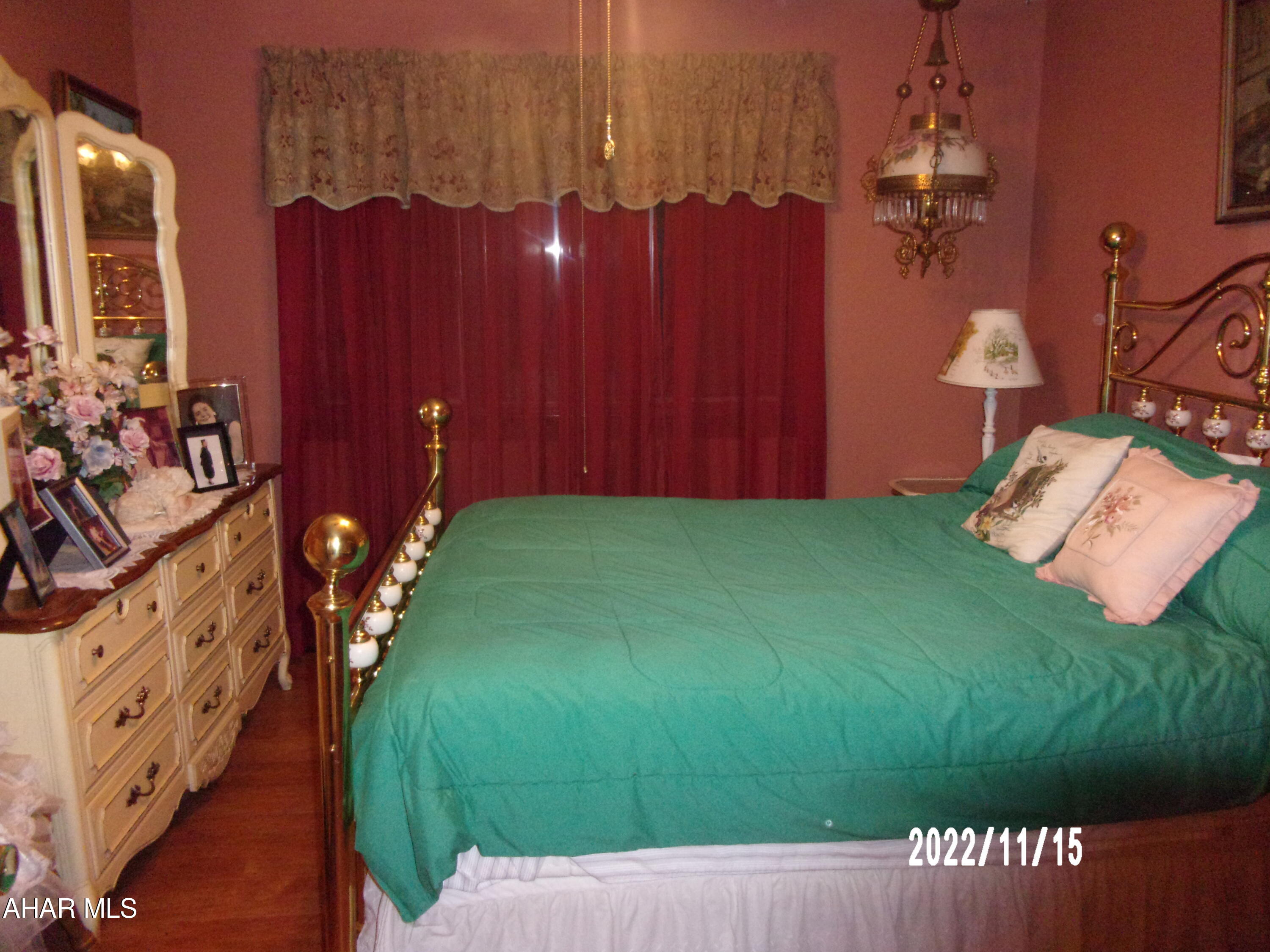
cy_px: 476
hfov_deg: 63.4
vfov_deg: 49.7
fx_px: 1027
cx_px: 635
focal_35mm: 28
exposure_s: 1/34
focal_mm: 5.1
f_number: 3.9
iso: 640
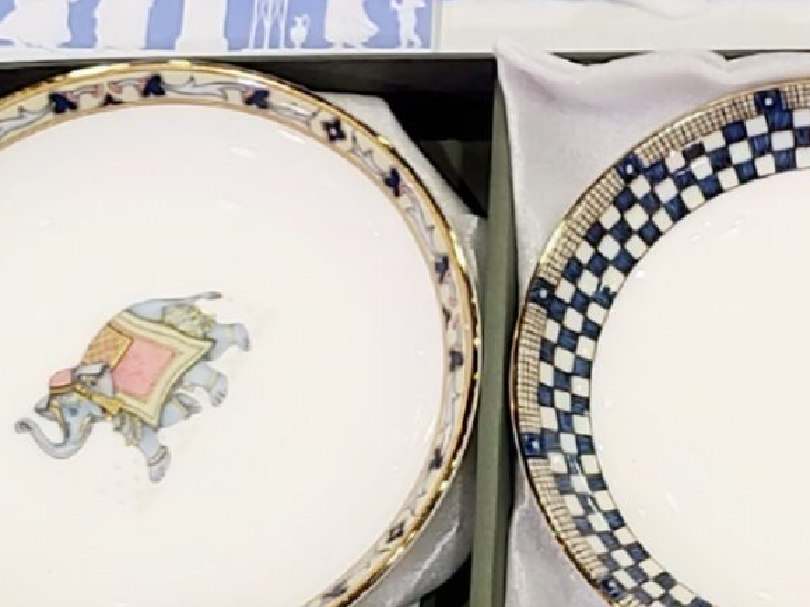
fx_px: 2690
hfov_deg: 16.4
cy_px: 301
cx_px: 964
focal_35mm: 115
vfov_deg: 12.9
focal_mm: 5.4
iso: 50
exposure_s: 1/50
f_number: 1.8
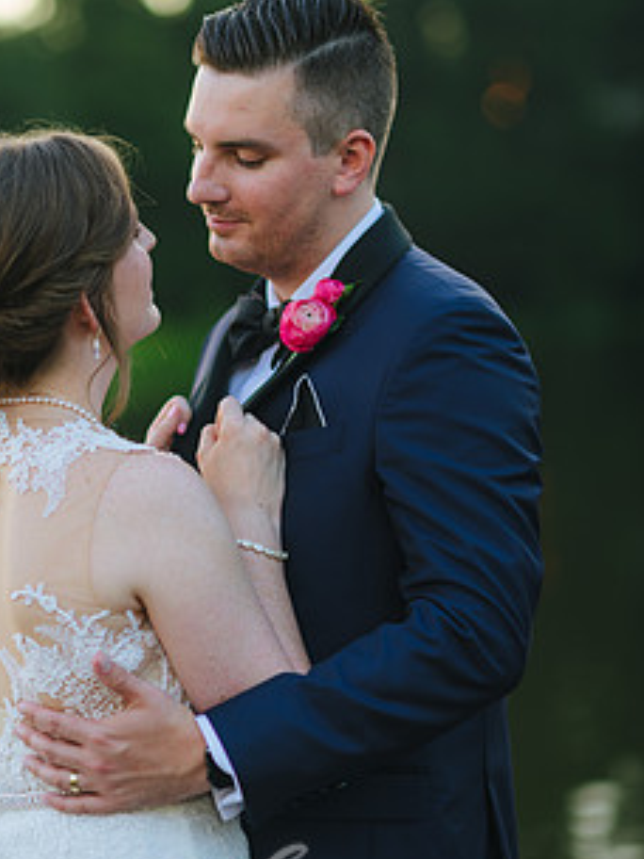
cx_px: 223
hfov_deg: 12.2
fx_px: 3001
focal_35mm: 121
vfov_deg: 16.3
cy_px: 407
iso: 100
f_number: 2
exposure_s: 1/250
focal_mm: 85
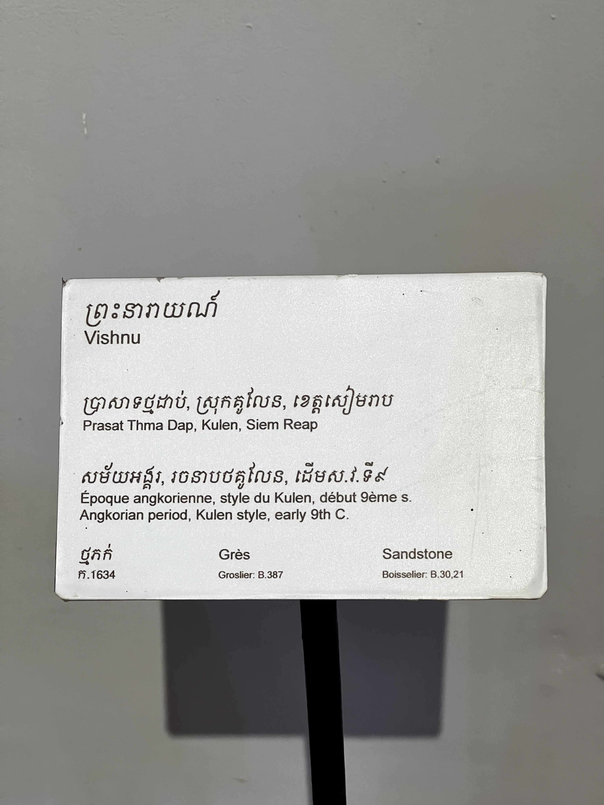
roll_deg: -0.4
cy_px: 402
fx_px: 1791
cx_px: 302
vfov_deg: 25.3
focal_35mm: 77
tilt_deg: -38.0
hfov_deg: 19.1
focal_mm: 9
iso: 250
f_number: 2.8
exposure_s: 1/60
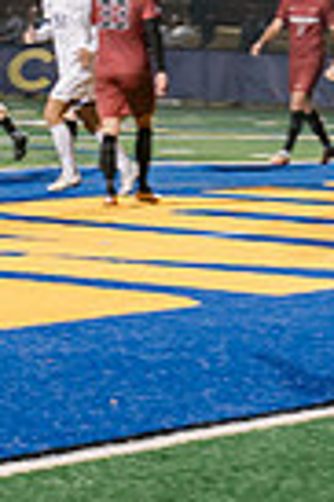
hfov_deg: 4.4
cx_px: -697
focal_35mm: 297
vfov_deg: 6.9
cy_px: 119
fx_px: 4143
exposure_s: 1/200
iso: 2500
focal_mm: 70
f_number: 4.5
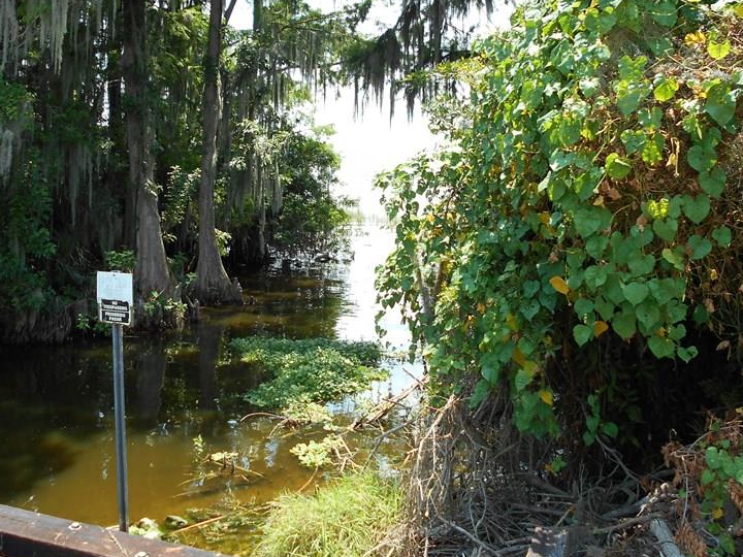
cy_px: 205
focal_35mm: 37
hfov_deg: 50.0
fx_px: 794
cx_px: 322
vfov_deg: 38.4
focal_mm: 4.6
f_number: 3.2
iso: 80
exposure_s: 1/250
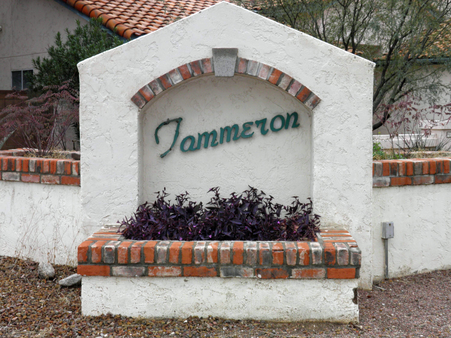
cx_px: 226
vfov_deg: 26.6
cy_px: 169
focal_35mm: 55
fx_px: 717
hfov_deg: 34.9
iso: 50
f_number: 5.8
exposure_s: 1/80
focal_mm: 10
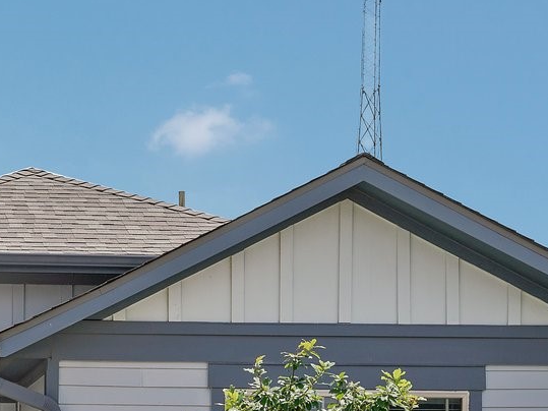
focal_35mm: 106
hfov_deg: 17.7
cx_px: -96
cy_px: 592
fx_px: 1678
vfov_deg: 13.3
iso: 125
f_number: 8
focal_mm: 29
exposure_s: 1/400
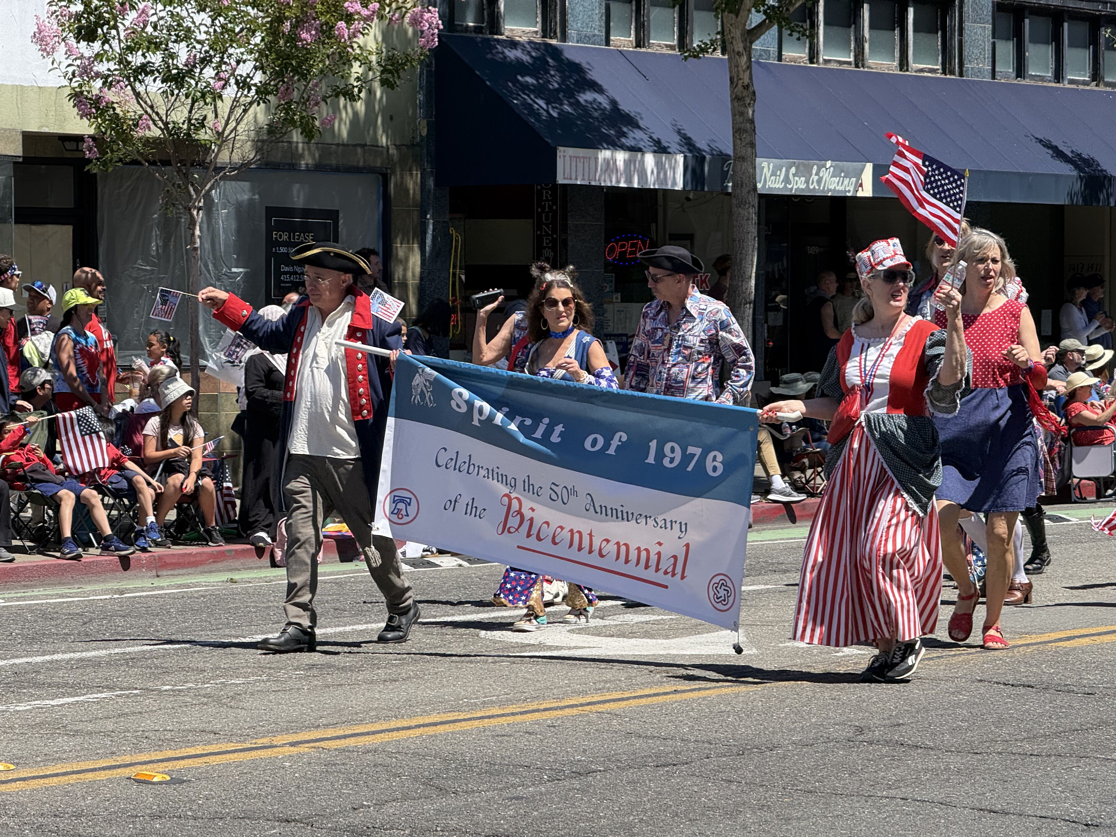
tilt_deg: -2.1
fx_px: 3869
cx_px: 558
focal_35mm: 120
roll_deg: -0.2
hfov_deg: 16.4
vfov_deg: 12.3
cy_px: 418
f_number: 2.8
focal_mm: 15.66
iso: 64
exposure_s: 1/802
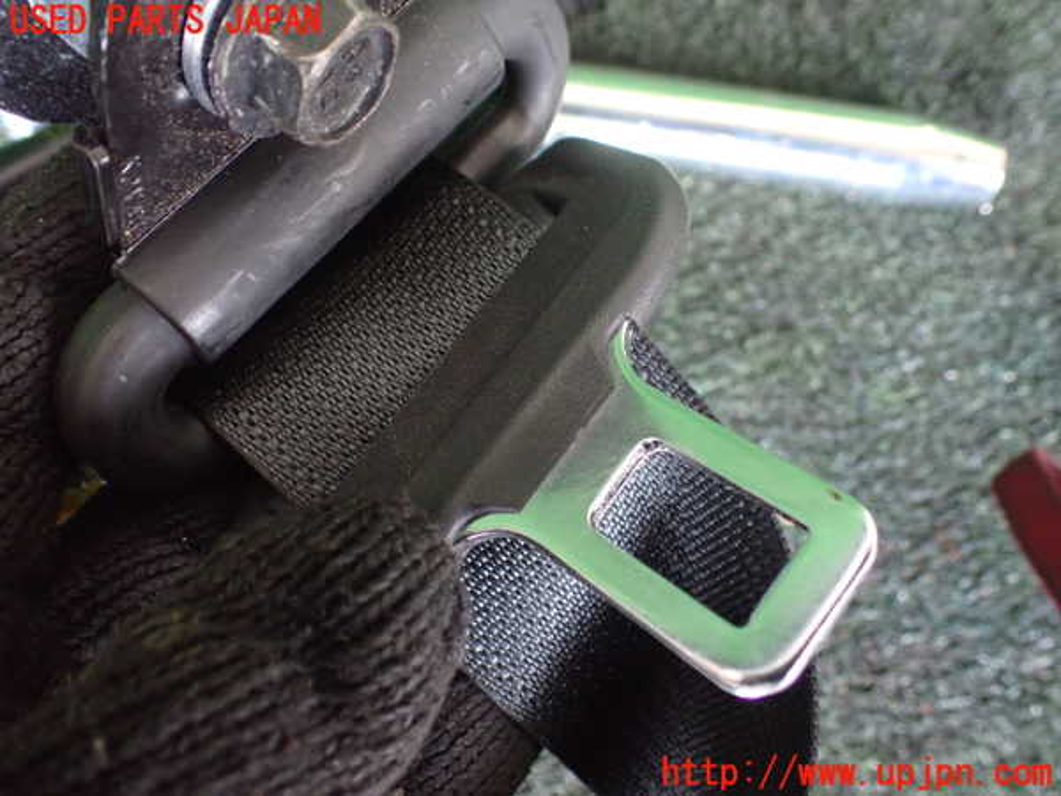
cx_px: 530
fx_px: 920
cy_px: 398
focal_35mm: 30
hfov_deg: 60.0
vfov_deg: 46.8
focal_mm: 5.4
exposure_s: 1/30
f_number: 2.3
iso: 1000
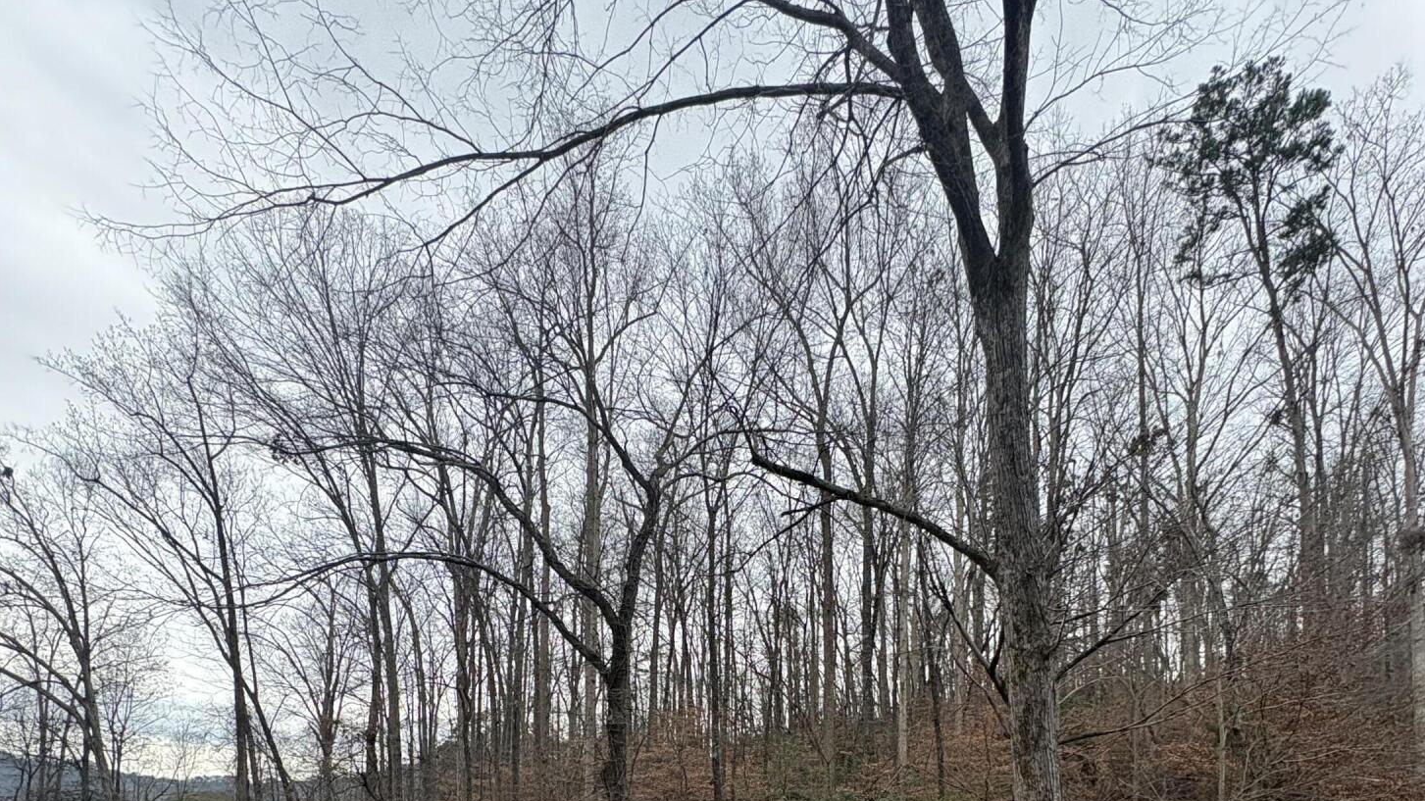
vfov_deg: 45.1
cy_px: 806
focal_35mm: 21
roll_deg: +0.0
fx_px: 793
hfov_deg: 83.8
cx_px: 734
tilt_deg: +5.2
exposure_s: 1/99
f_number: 2.2
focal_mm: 2.22
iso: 100
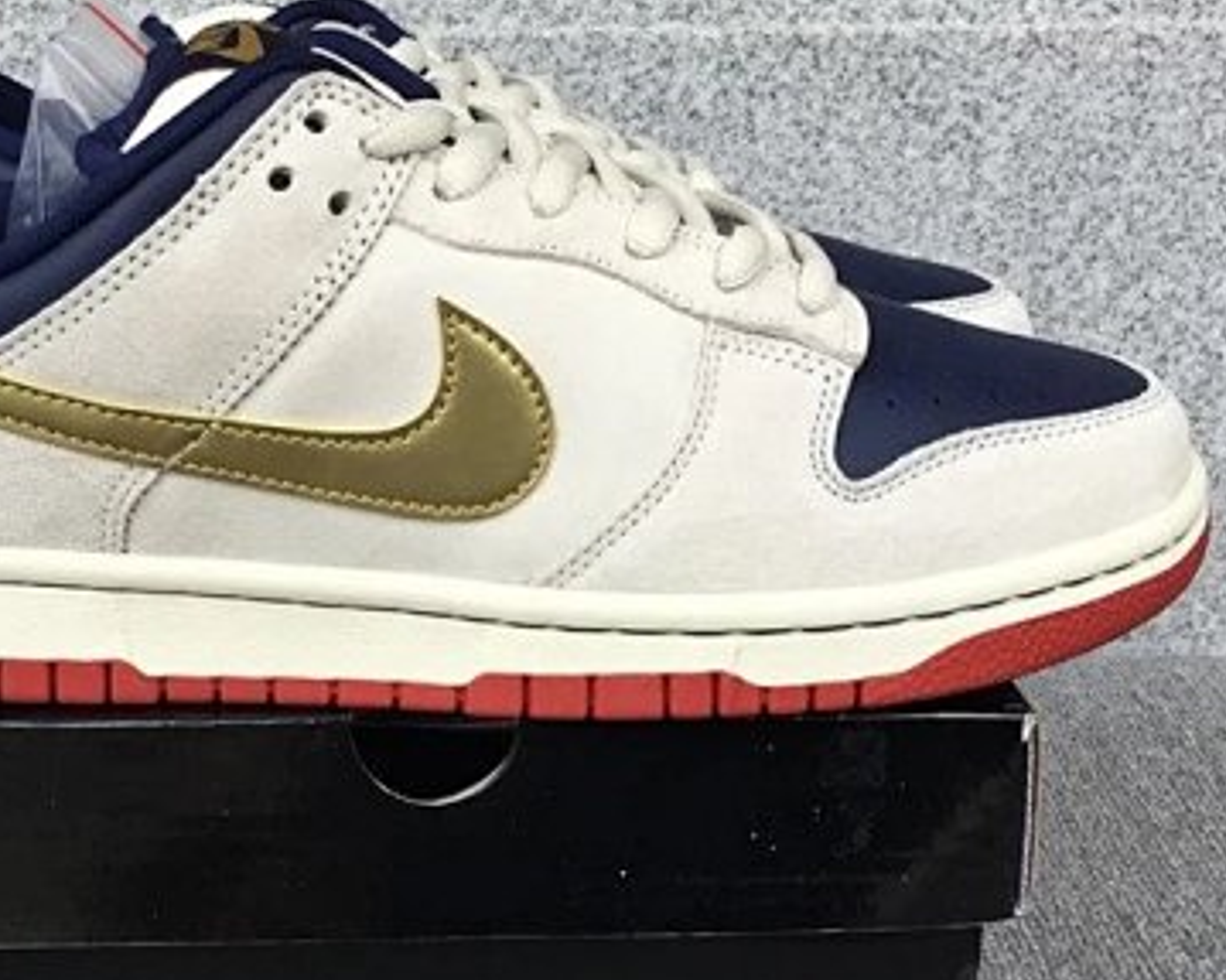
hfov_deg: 34.6
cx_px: 475
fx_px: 1959
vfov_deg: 28.0
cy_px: 591
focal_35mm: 54
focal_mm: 3.3
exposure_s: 1/243
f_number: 2.4
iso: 25
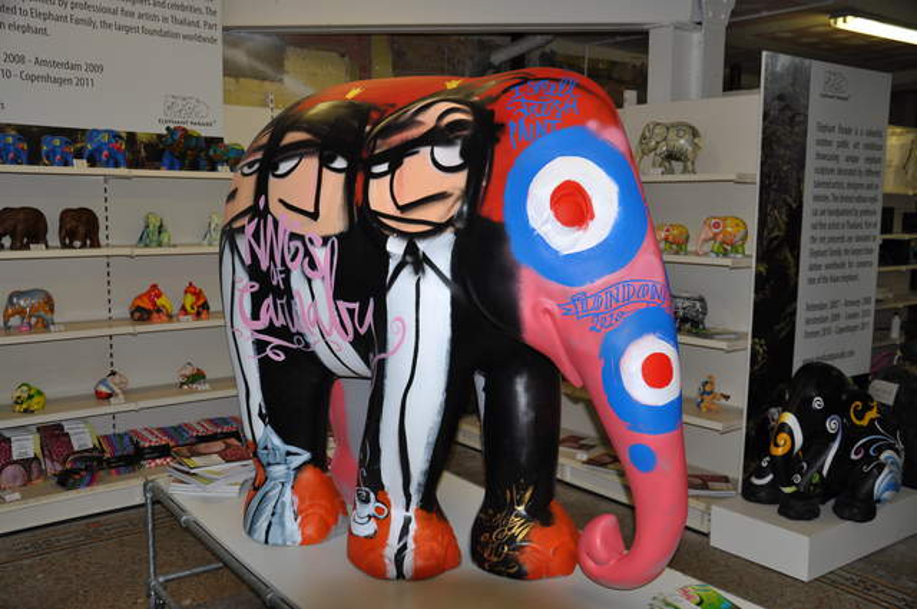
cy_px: 304
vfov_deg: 39.9
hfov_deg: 57.3
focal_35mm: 33
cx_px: 458
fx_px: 840
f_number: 3.8
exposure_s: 1/60
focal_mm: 22
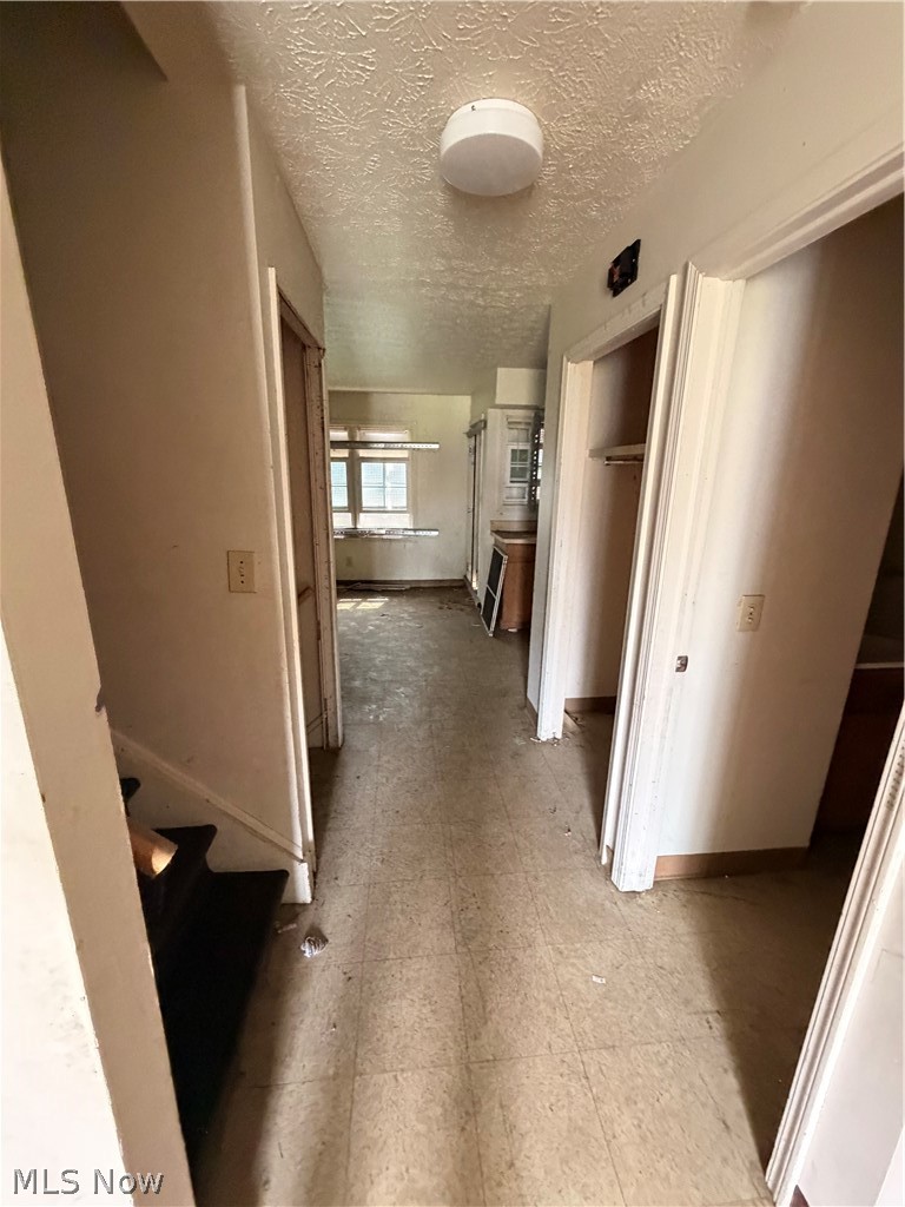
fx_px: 488
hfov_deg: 85.7
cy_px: 604
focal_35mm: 14
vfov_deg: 102.1
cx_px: 452
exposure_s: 1/60
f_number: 2.2
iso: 640
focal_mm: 2.22
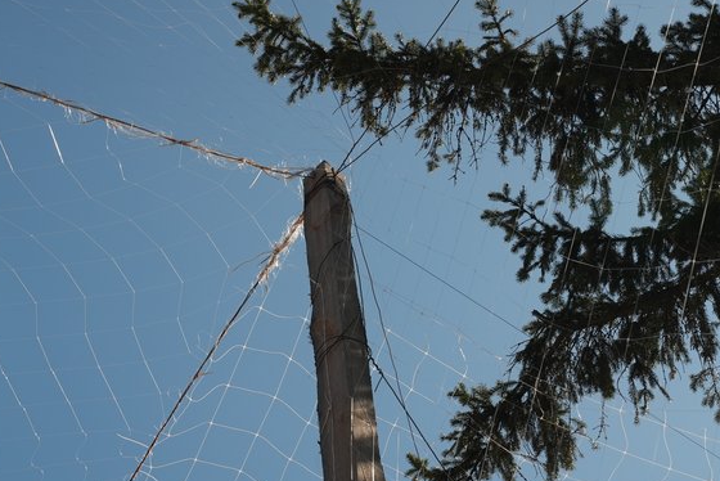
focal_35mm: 90
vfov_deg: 15.2
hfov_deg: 22.6
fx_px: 1801
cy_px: 212
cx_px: 341
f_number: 6.3
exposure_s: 1/125
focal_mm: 70
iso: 500
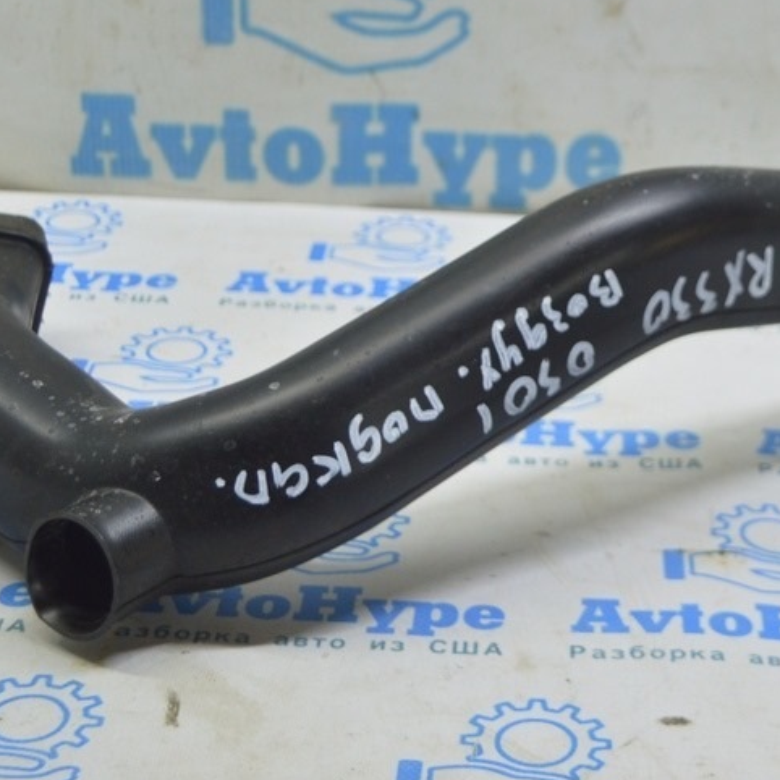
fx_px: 2139
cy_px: 248
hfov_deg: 20.5
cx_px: 566
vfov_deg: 20.6
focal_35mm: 84
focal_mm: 31
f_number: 4.2
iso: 400
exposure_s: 1/40
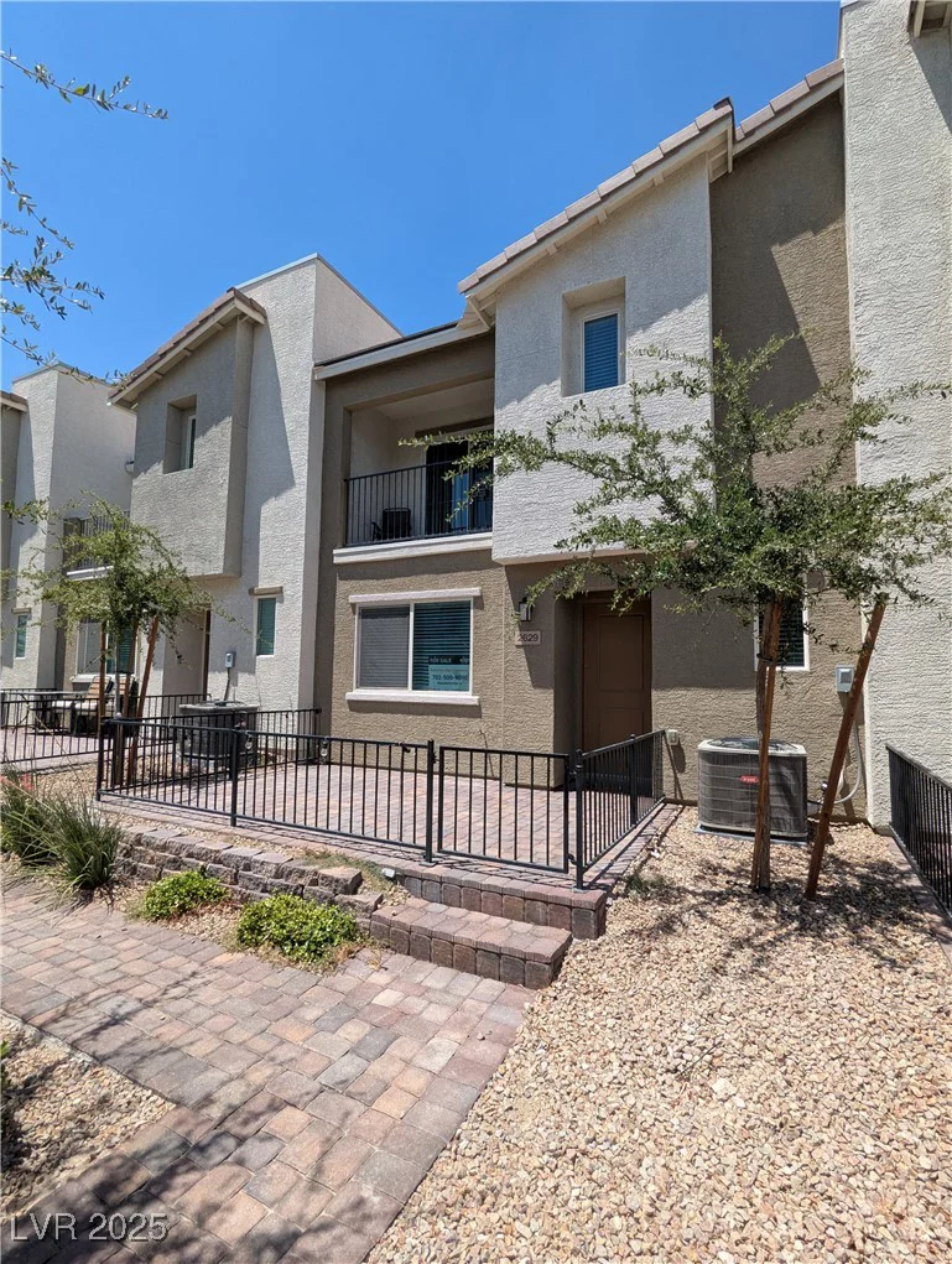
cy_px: 632
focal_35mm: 16
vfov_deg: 94.4
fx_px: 585
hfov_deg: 78.3
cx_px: 476
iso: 51
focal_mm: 2.35
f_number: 2.2
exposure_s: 1/1256
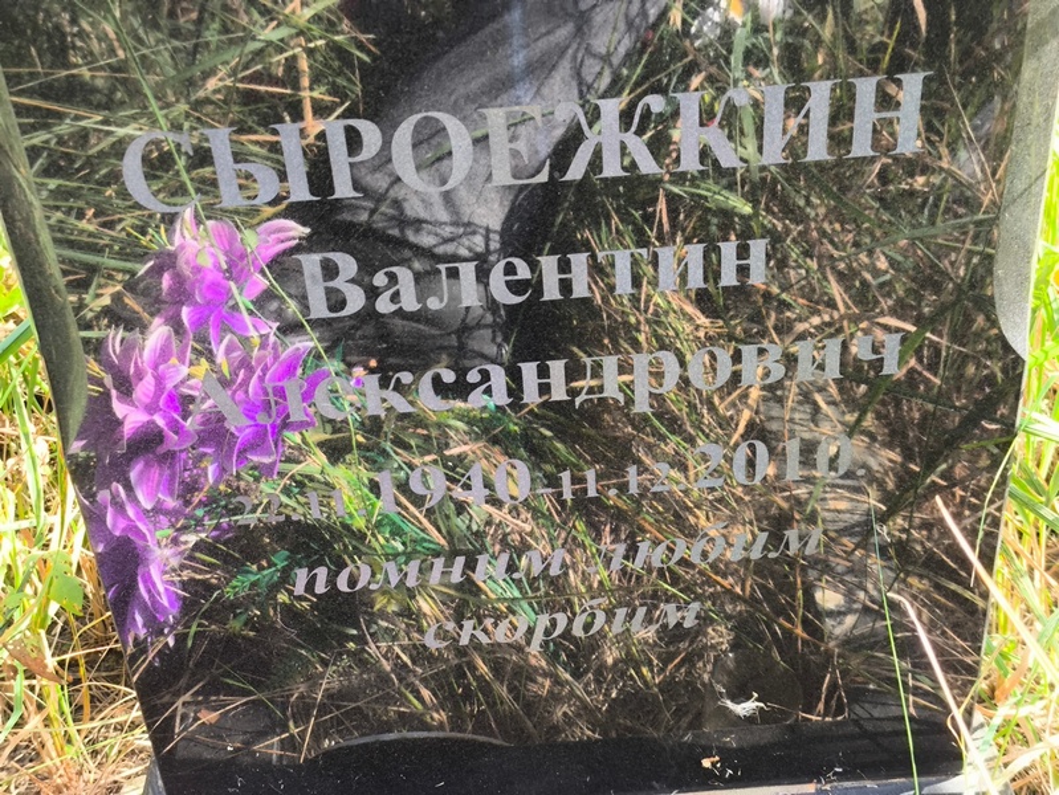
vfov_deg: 29.1
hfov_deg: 38.2
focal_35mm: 50
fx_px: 1530
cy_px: 398
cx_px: 530
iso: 64
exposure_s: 1/100
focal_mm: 4.71
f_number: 1.7
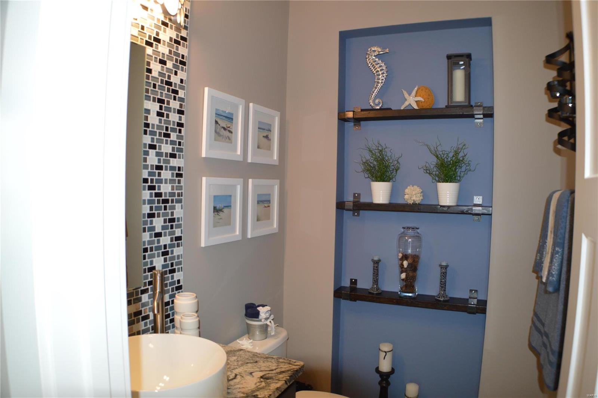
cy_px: 199
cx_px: 299
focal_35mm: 33
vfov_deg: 39.9
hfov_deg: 57.3
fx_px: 548
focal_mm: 22
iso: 560
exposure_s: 1/60
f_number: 3.8
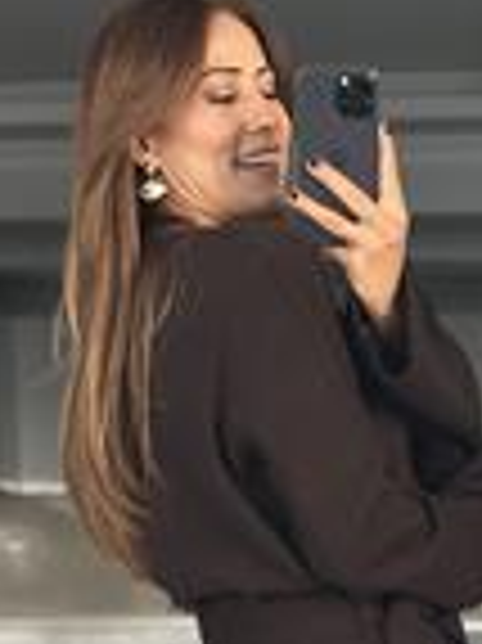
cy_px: 878
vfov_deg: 11.3
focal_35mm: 170
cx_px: 338
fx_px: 3161
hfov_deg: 8.7
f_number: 1.78
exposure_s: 1/60
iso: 160
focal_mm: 6.86
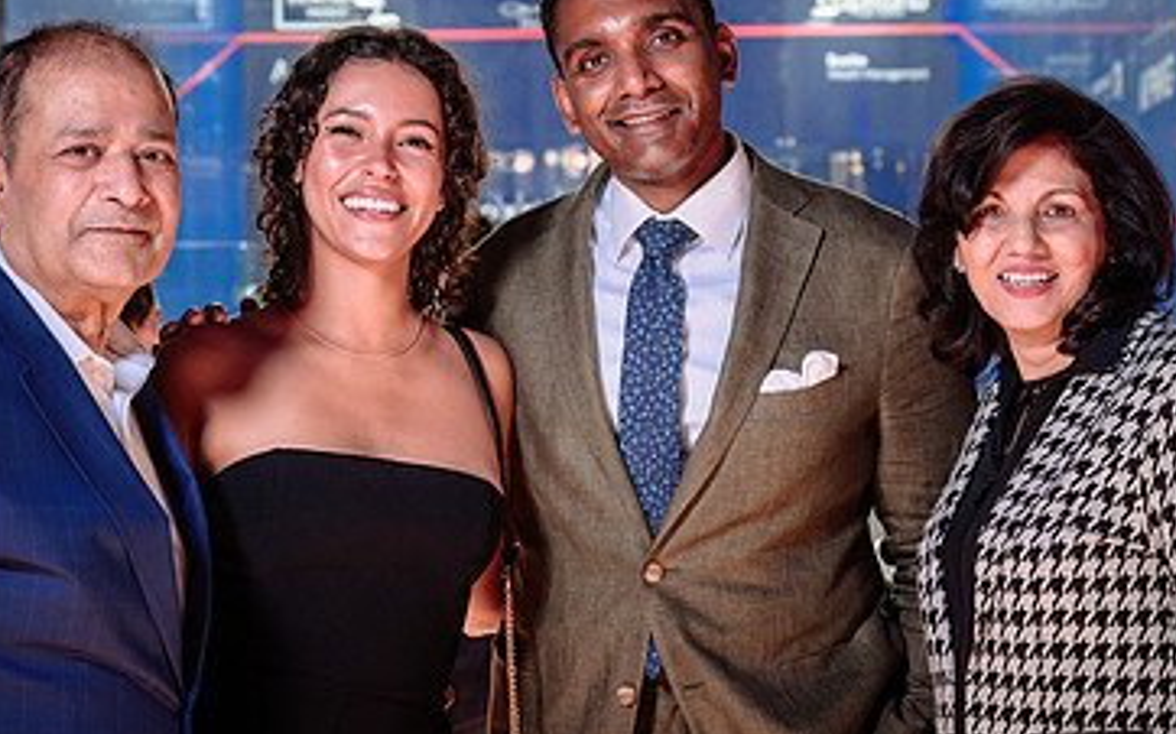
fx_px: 2691
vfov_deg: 15.5
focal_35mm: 84
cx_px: 585
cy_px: 443
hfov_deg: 24.6
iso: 1000
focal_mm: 43
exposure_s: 1/60
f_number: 4.5
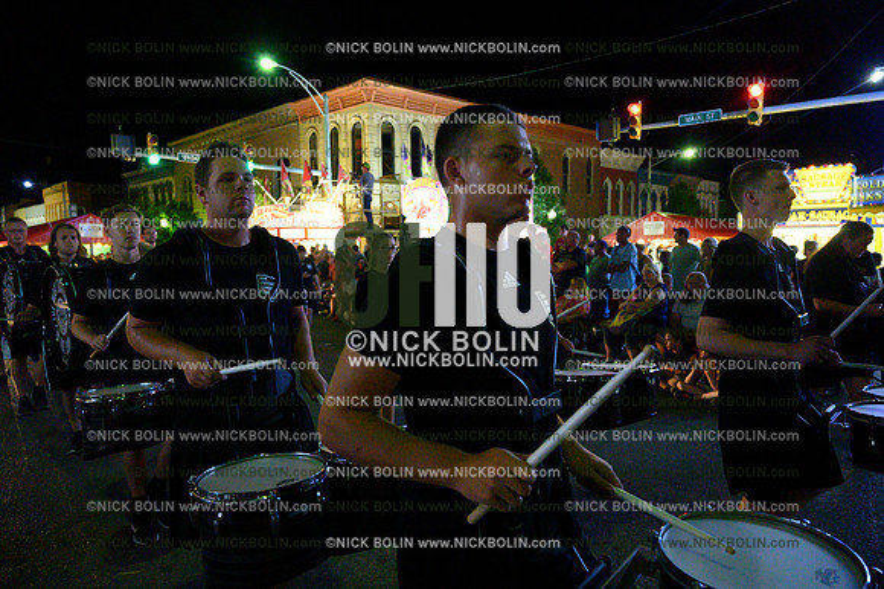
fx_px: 589
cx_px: 442
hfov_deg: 73.8
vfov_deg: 53.1
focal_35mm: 24
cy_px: 294
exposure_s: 1/400
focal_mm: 24
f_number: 4
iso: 32000
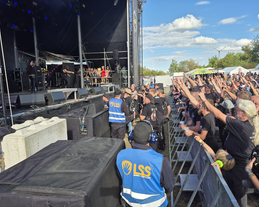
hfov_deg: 70.2
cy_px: 103
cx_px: 138
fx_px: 184
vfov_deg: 58.8
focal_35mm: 24
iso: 25
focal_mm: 5.4
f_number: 1.8
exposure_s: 1/988
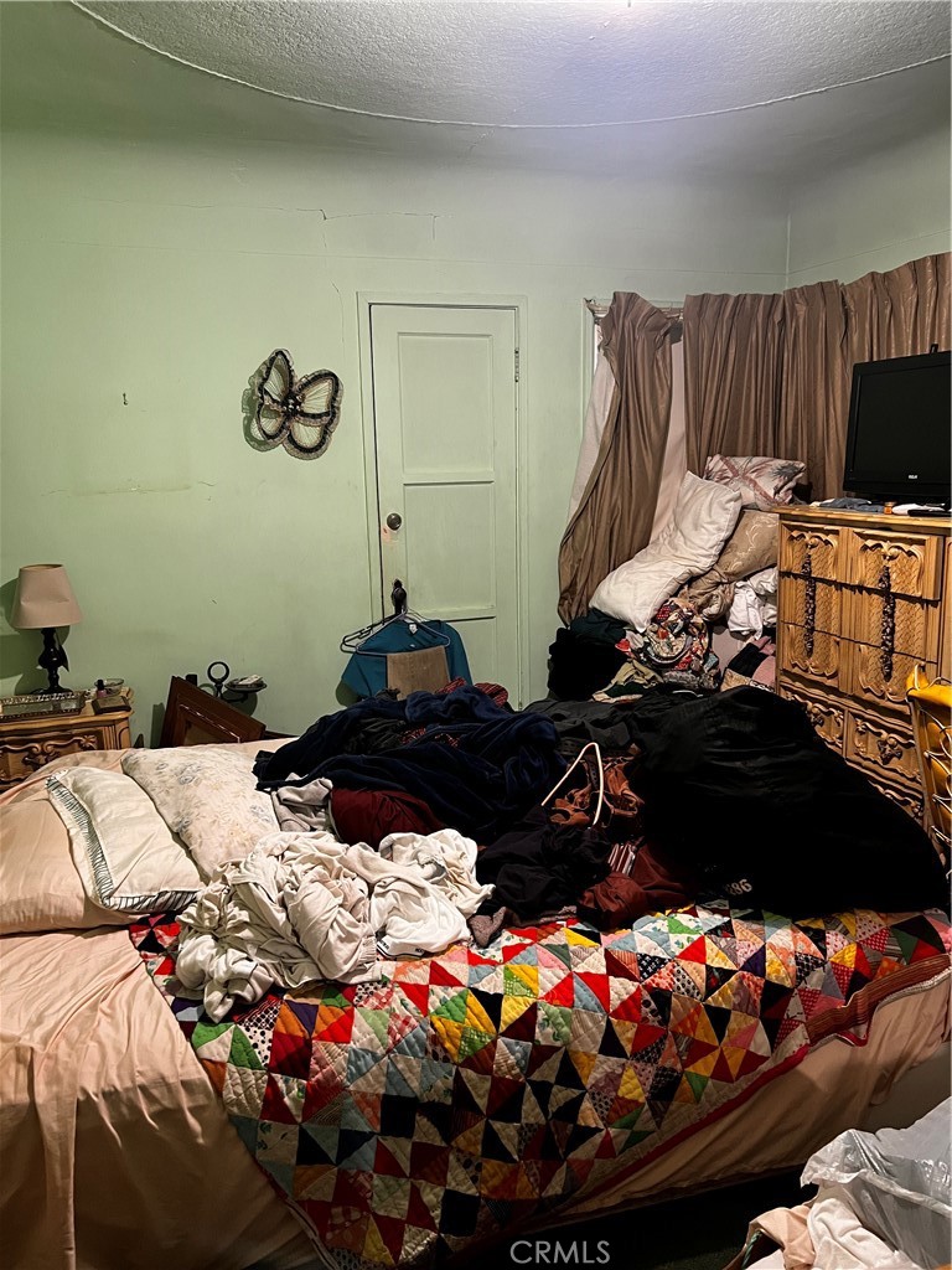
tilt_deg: -9.6
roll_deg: +2.0
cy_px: 635
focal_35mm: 26
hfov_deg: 53.1
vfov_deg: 67.3
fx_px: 953
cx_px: 476
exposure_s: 1/60
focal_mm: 5.7
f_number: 1.5
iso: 320
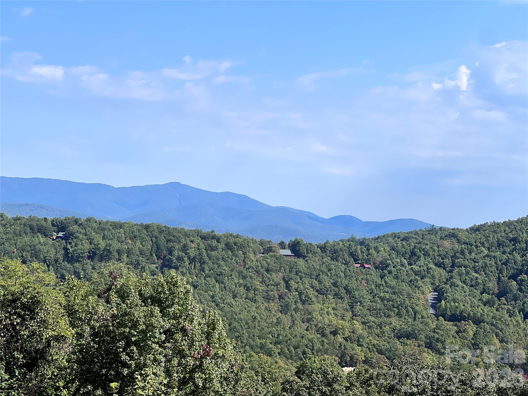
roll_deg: -3.0
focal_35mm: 77
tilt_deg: +0.7
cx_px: 264
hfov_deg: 25.3
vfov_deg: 19.1
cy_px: 198
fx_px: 1174
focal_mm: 9
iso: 32
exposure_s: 1/978
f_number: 2.8
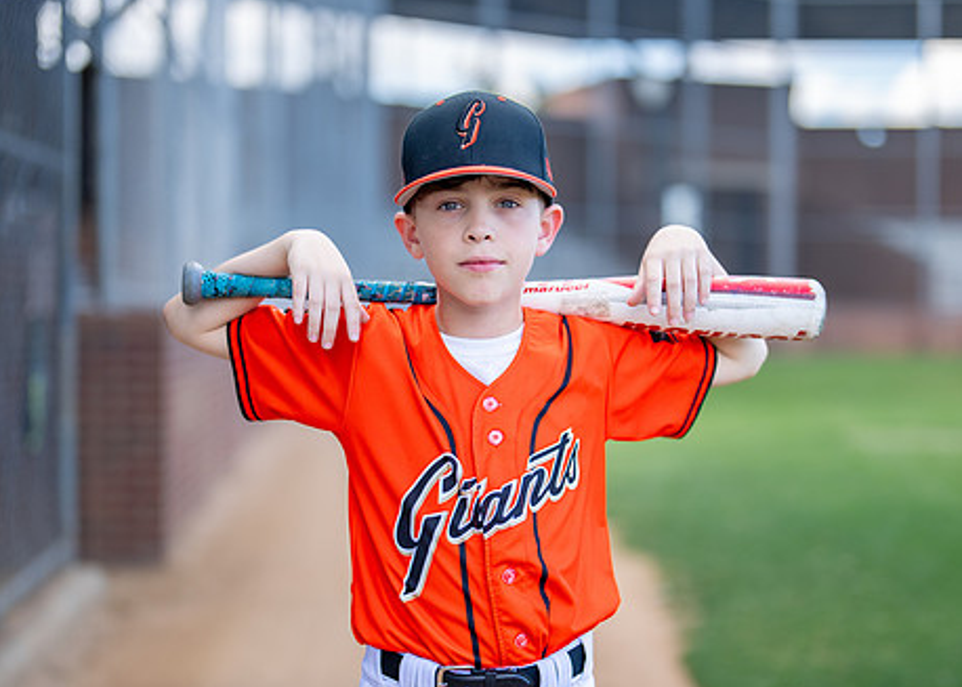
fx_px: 1940
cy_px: 405
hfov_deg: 27.9
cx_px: 505
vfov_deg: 20.1
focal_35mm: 71
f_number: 1.2
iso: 125
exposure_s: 1/2000
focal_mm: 50
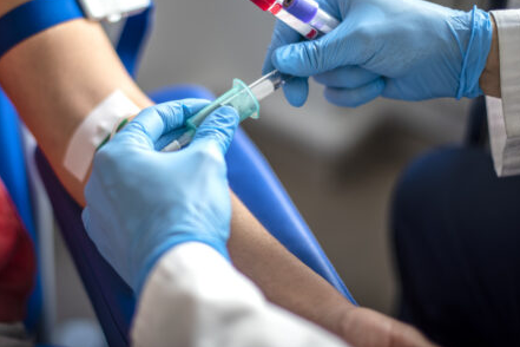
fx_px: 982
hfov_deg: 29.6
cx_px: 219
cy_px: 116
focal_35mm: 68
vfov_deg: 20.0
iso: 320
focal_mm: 50
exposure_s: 1/320
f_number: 1.4
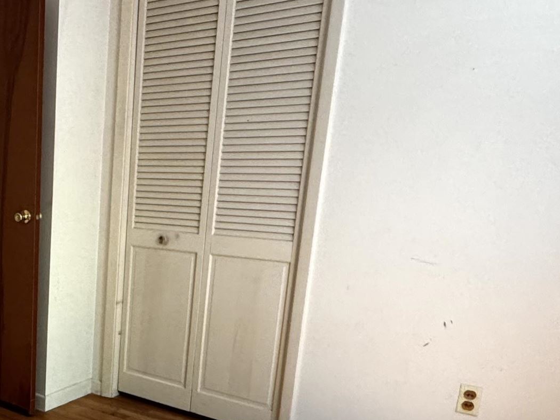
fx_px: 663
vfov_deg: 34.0
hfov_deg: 40.2
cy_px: 340
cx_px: -1
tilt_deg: -15.4
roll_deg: -0.3
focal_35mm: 41
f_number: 2.2
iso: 500
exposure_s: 1/60
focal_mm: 2.22
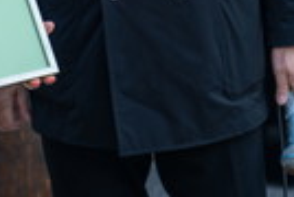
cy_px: -139
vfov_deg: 5.2
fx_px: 2128
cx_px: 5
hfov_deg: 7.9
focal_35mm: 260
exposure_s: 1/500
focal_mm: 70
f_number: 2.8
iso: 100
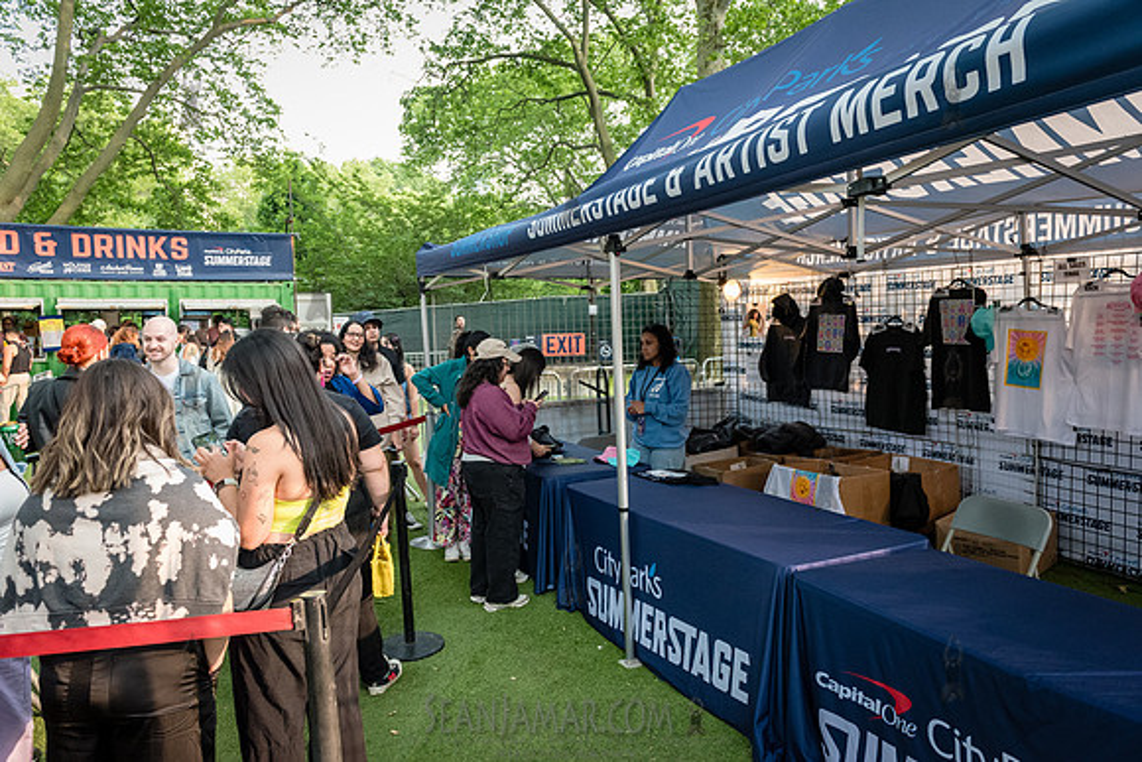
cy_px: 381
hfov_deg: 73.6
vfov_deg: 53.0
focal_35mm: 24
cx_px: 571
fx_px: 763
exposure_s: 1/500
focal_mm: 24
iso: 4000
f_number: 4.5
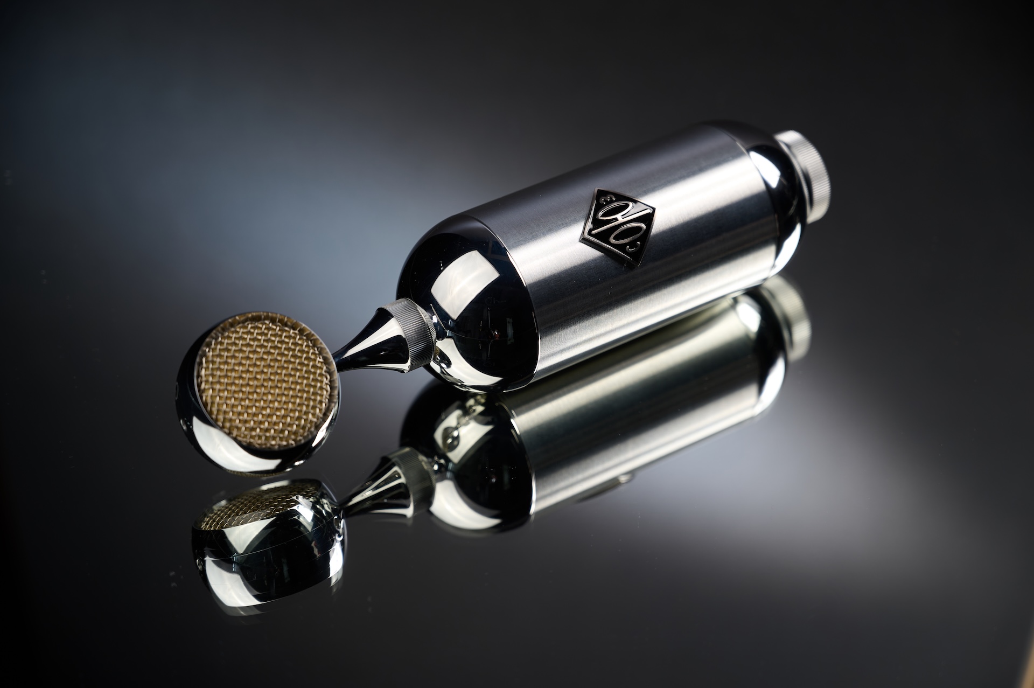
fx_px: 2009
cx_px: 517
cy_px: 344
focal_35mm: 70
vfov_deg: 19.4
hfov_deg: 28.9
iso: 100
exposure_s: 1/50
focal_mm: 70
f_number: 4
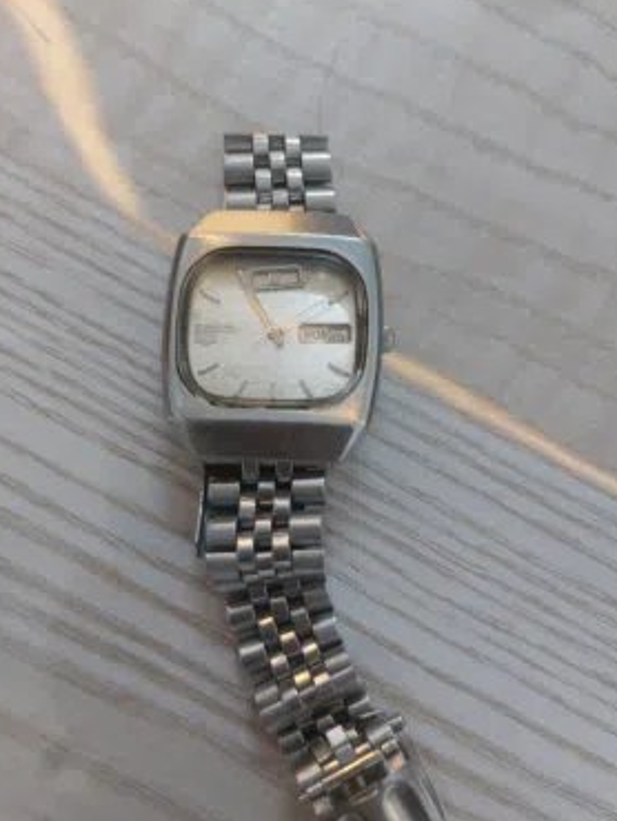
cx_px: 308
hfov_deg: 51.4
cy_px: 415
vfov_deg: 65.3
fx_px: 641
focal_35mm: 27
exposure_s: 1/50
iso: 200
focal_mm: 5.23
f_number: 1.8
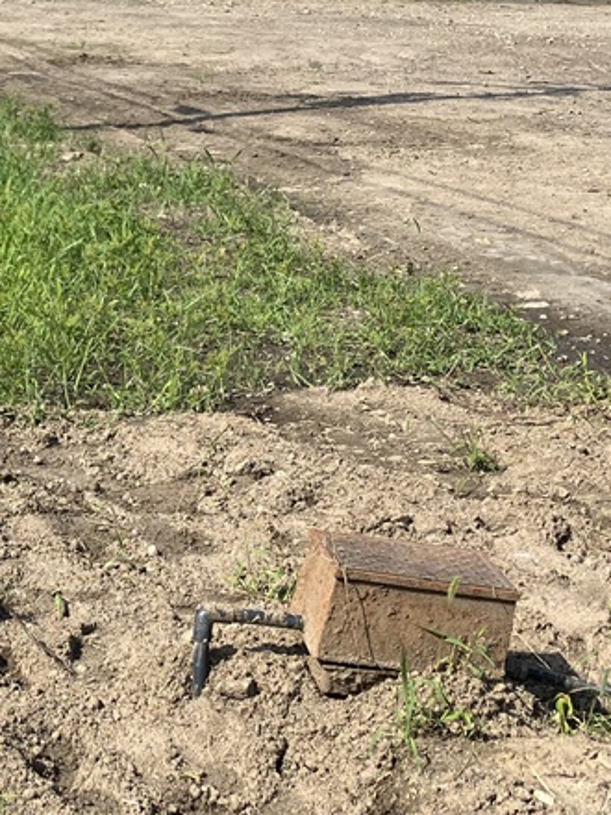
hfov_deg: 18.5
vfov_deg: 25.2
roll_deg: -0.9
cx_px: -31
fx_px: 1812
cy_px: 547
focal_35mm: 77
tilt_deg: -17.9
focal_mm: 3.99
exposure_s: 1/1473
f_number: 1.8
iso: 32
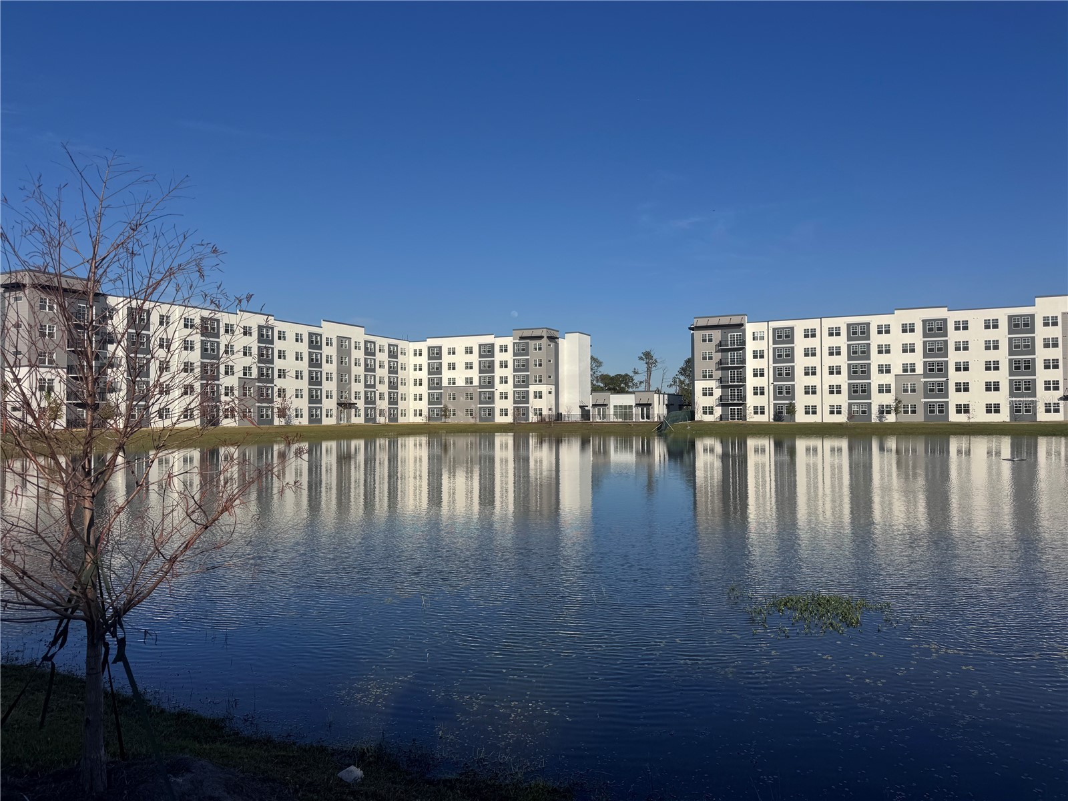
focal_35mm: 24
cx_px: 534
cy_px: 400
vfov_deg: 56.8
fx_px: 740
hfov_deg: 71.6
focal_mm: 6.76
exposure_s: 1/9009
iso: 80
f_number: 1.78
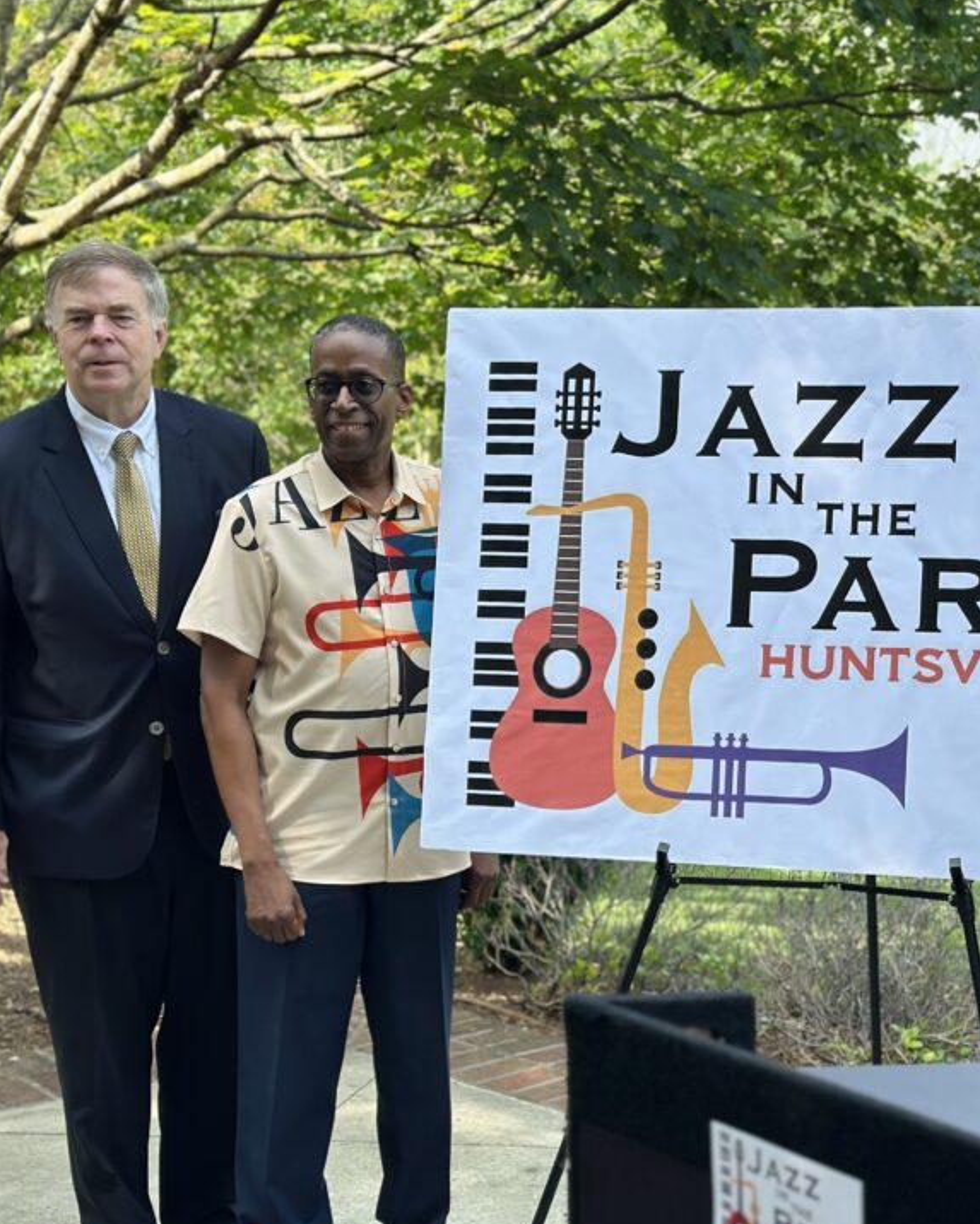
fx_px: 2429
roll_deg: +0.5
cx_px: 819
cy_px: 648
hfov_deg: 22.4
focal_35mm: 67
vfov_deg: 28.3
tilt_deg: -6.8
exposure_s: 1/1030
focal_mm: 6.86
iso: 80
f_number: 1.78
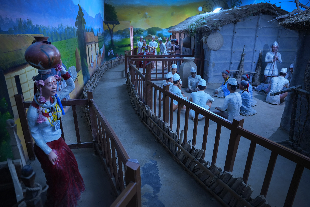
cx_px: 155
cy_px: 104
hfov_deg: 73.7
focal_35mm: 24
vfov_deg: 53.1
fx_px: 207
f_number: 2.8
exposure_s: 1/80
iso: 1600
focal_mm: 24
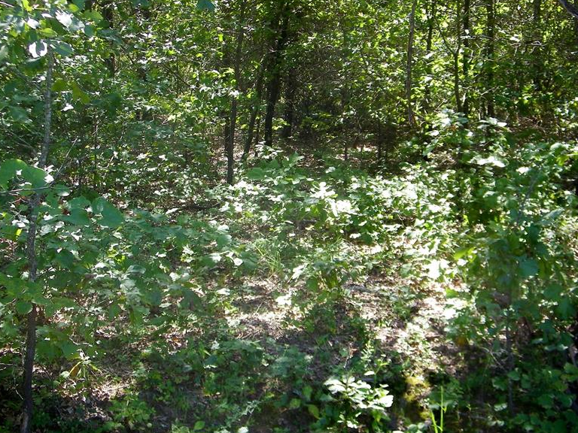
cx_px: 302
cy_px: 196
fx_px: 1002
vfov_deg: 24.4
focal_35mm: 60
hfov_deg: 32.2
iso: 80
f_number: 3.9
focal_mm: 8.1
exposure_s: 1/100
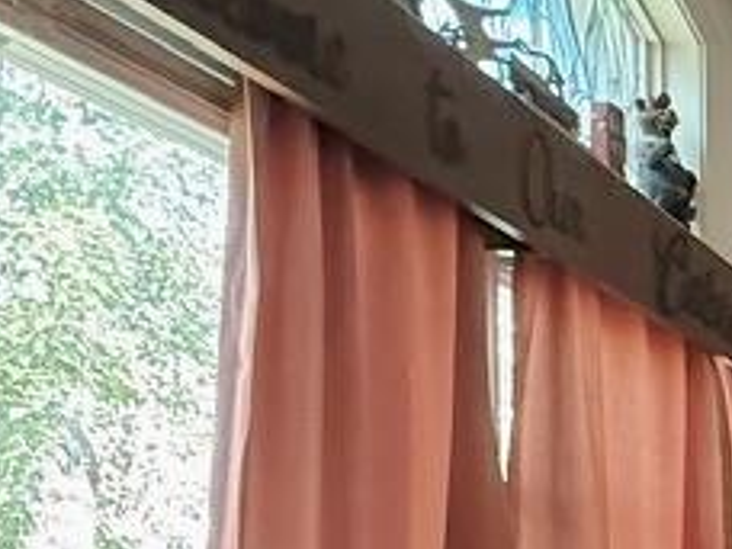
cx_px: 1400
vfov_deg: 20.7
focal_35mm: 63
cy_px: 764
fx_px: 1332
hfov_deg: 19.8
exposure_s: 1/60
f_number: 2.2
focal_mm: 2.22
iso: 640
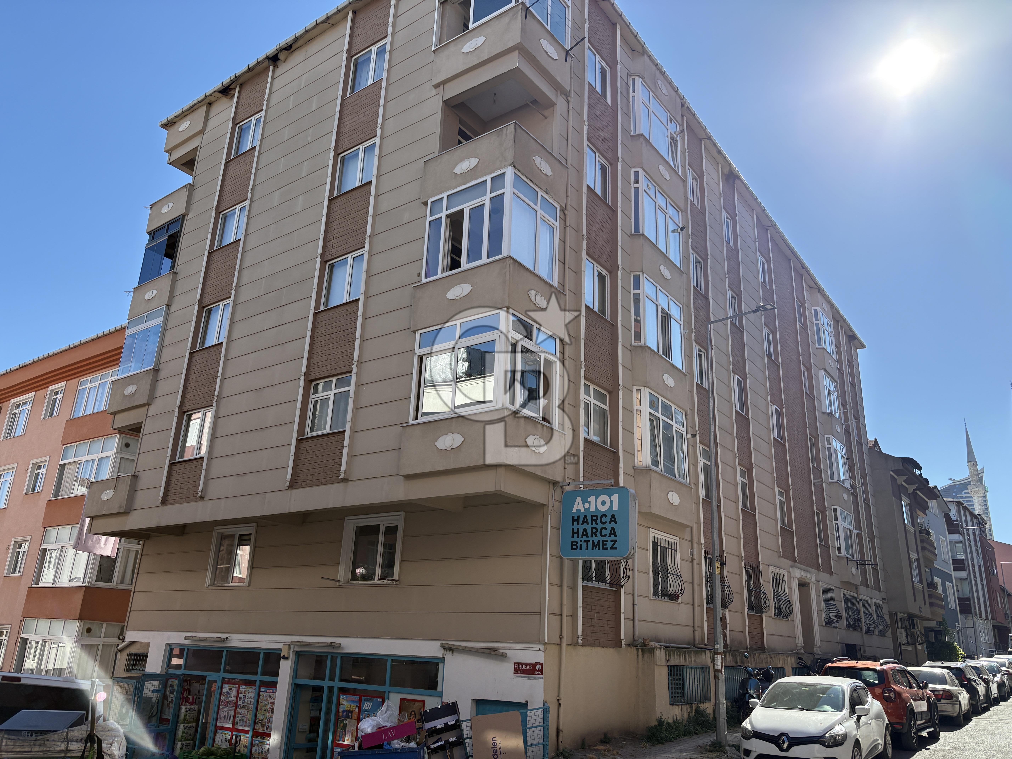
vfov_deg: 53.1
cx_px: 506
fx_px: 760
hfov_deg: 67.3
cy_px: 380
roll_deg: -1.6
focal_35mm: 26
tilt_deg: +20.1
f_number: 1.6
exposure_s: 1/2747
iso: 64
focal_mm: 5.96
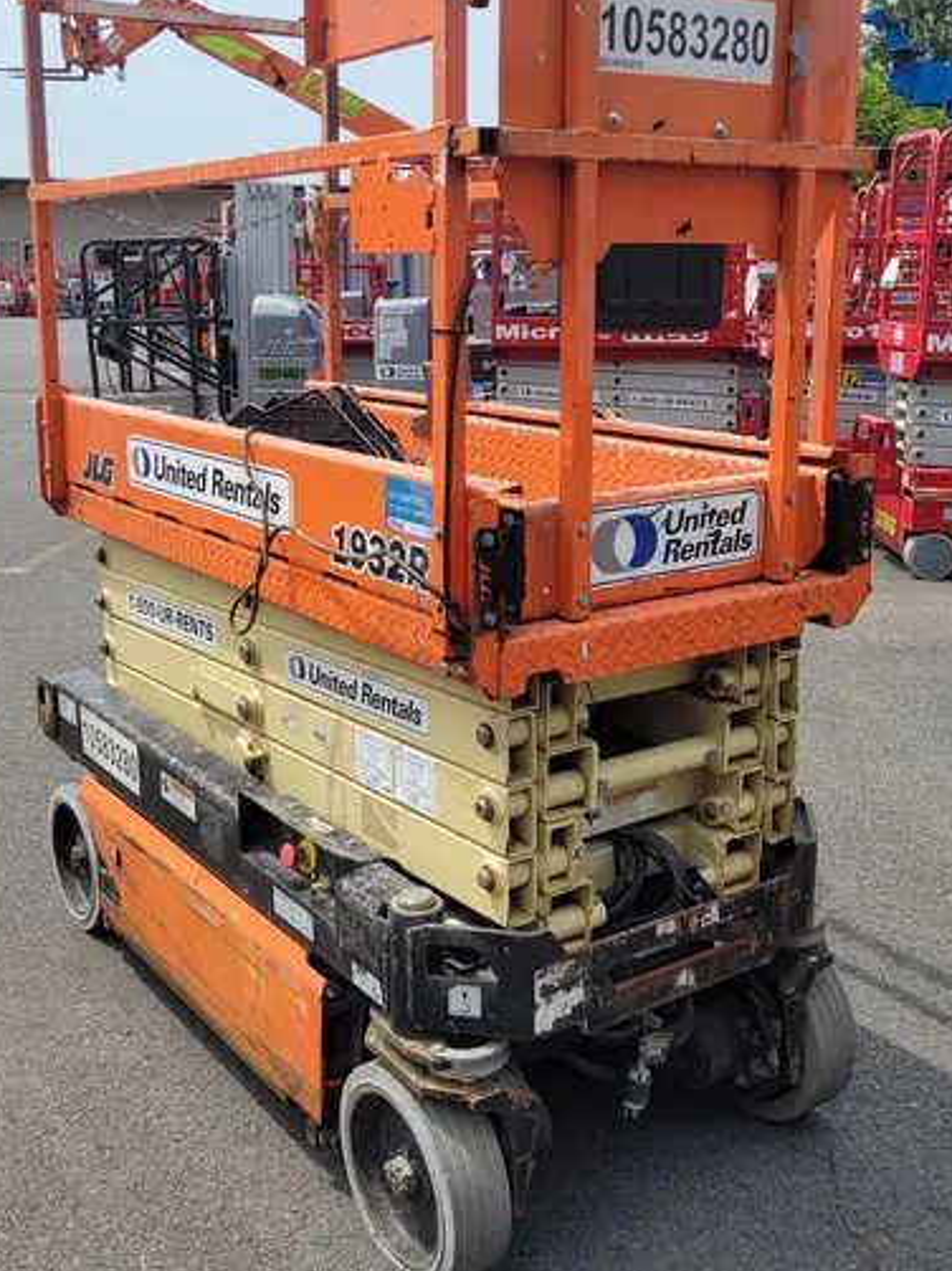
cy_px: 558
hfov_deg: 37.7
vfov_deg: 48.9
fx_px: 1395
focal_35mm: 38
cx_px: 458
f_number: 1.8
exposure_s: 1/2038
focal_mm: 5.4
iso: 40
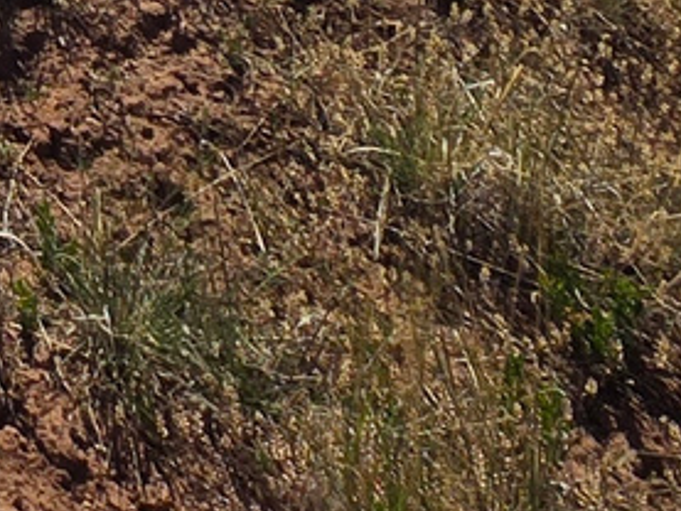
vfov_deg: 11.1
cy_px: -936
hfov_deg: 15.4
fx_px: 1889
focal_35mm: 96
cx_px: -760
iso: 100
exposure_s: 1/5214
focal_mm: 2.2
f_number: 2.2
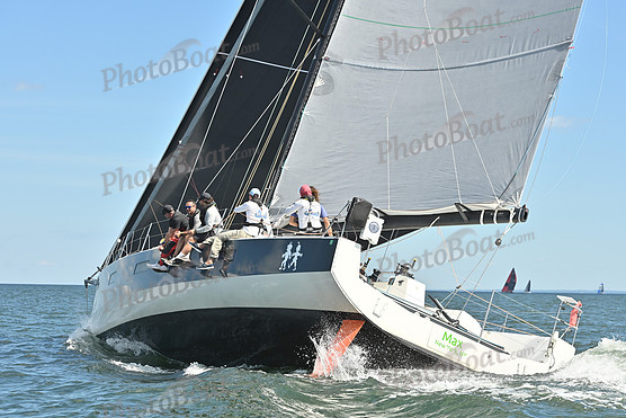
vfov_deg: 14.3
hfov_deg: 21.2
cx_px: 319
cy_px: 209
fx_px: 1670
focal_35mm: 96
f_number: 8
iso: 250
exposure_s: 1/1000
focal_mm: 92
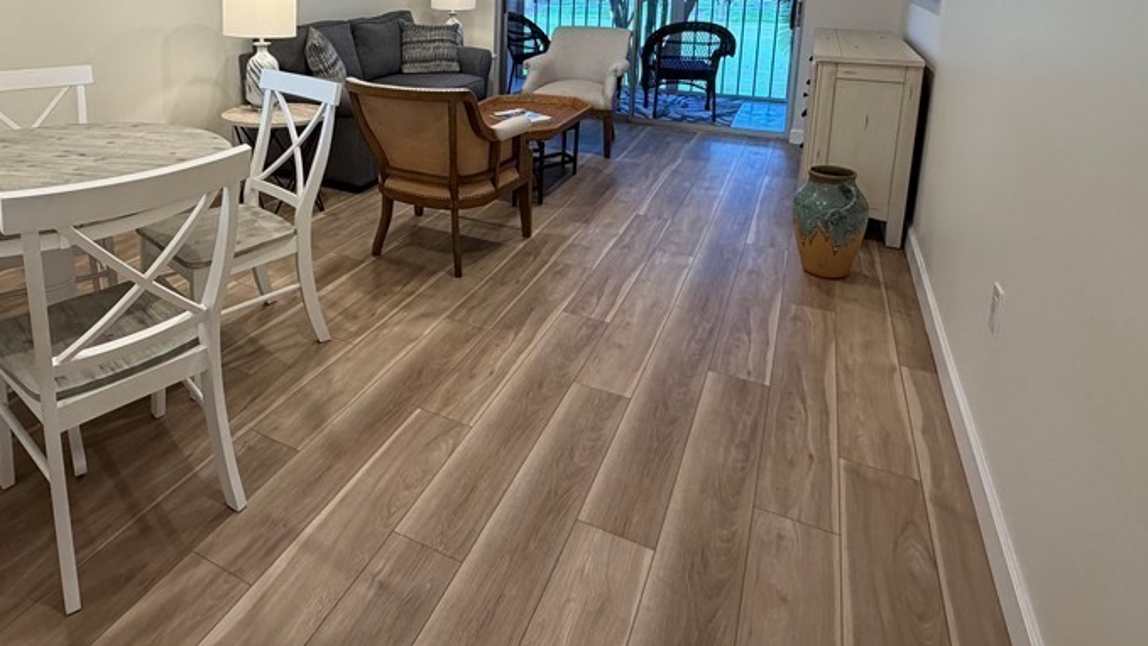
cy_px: 93
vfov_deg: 45.9
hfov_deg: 77.4
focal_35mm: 23
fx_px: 700
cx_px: 438
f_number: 2.2
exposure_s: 1/120
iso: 250
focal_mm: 2.22
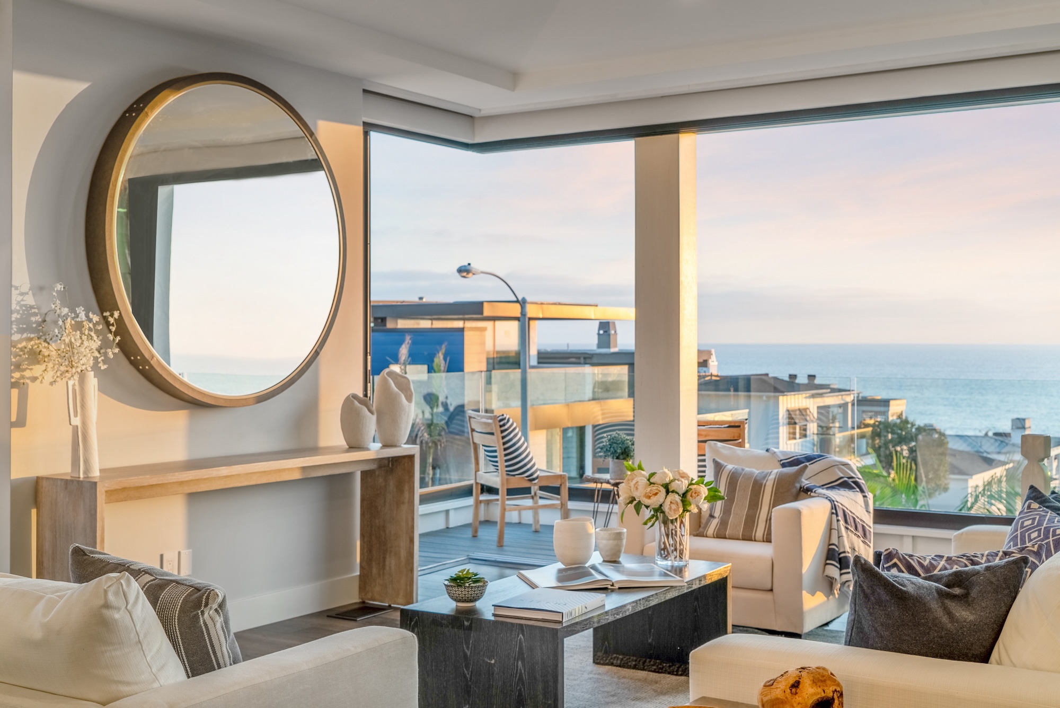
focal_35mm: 43
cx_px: 530
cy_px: 354
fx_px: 1267
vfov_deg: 31.2
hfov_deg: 45.4
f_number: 9
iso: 200
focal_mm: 43
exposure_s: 1/1600
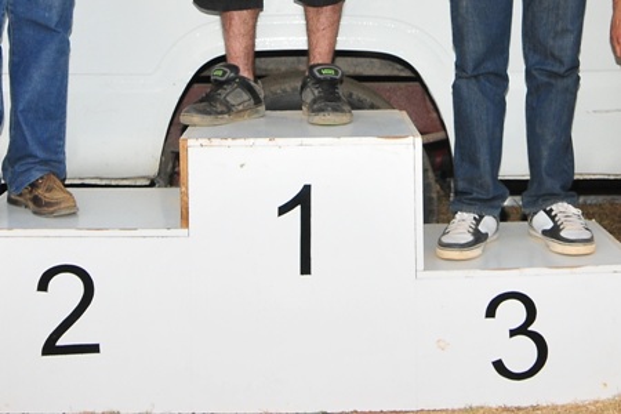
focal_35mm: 27
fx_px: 466
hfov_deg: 67.4
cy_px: 207
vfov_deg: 47.9
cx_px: 310
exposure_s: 1/320
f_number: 7.1
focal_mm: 18
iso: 400
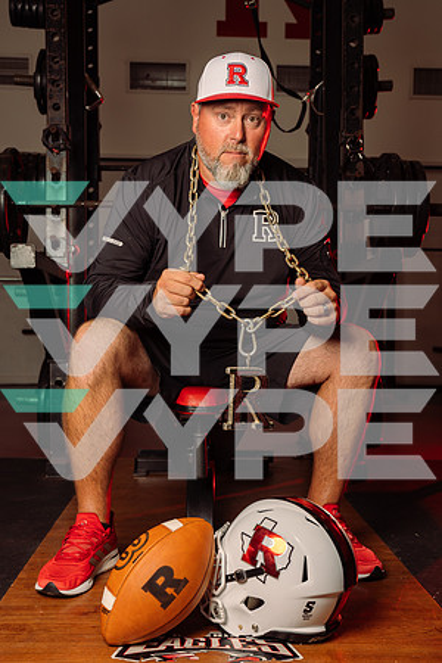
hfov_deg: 29.2
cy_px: 332
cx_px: 221
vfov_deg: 42.7
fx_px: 847
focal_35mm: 46
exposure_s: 1/250
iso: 250
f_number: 6.3
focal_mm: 46
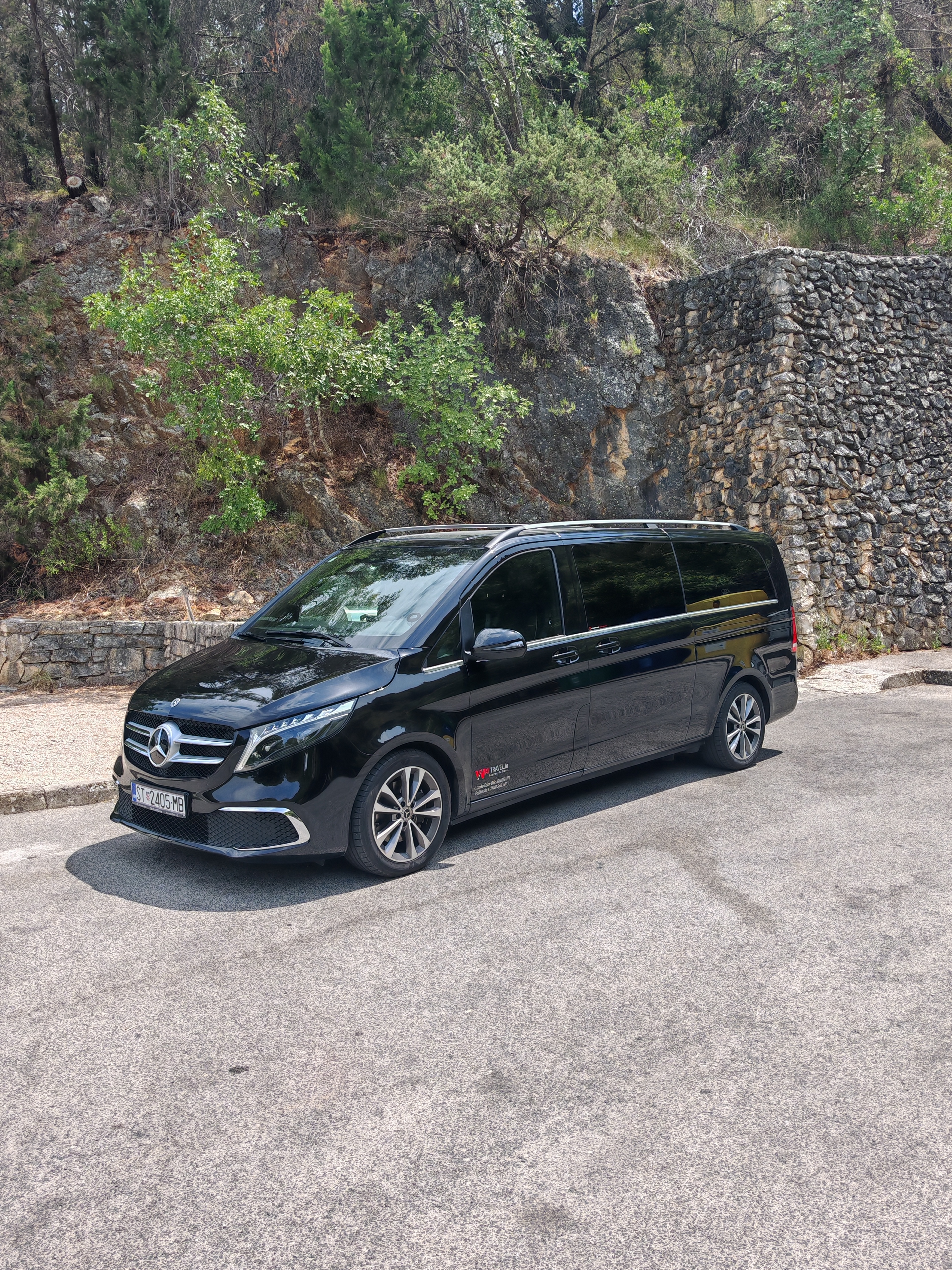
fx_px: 1064
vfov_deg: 61.7
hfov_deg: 48.2
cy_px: 620
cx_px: 492
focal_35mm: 29
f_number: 2
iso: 50
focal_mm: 6.83
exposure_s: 1/860
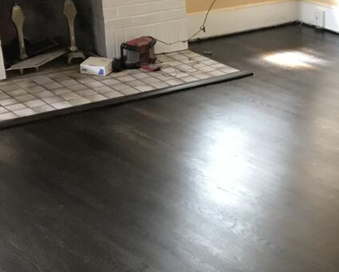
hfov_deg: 23.8
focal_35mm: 77
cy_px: 249
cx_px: 325
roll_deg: -1.2
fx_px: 773
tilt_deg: -28.5
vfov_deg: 19.5
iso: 100
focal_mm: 3.99
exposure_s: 1/15
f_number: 1.8
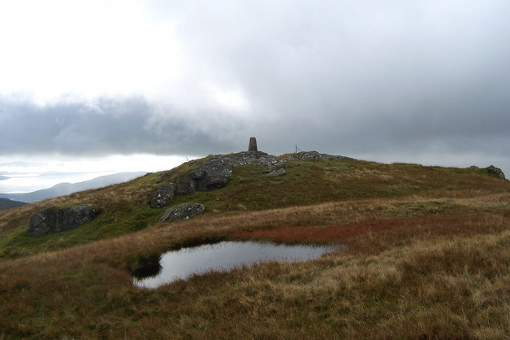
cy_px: 147
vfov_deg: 37.7
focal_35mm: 35
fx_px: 496
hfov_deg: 54.5
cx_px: 257
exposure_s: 1/750
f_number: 3.4
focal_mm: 5.5
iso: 80
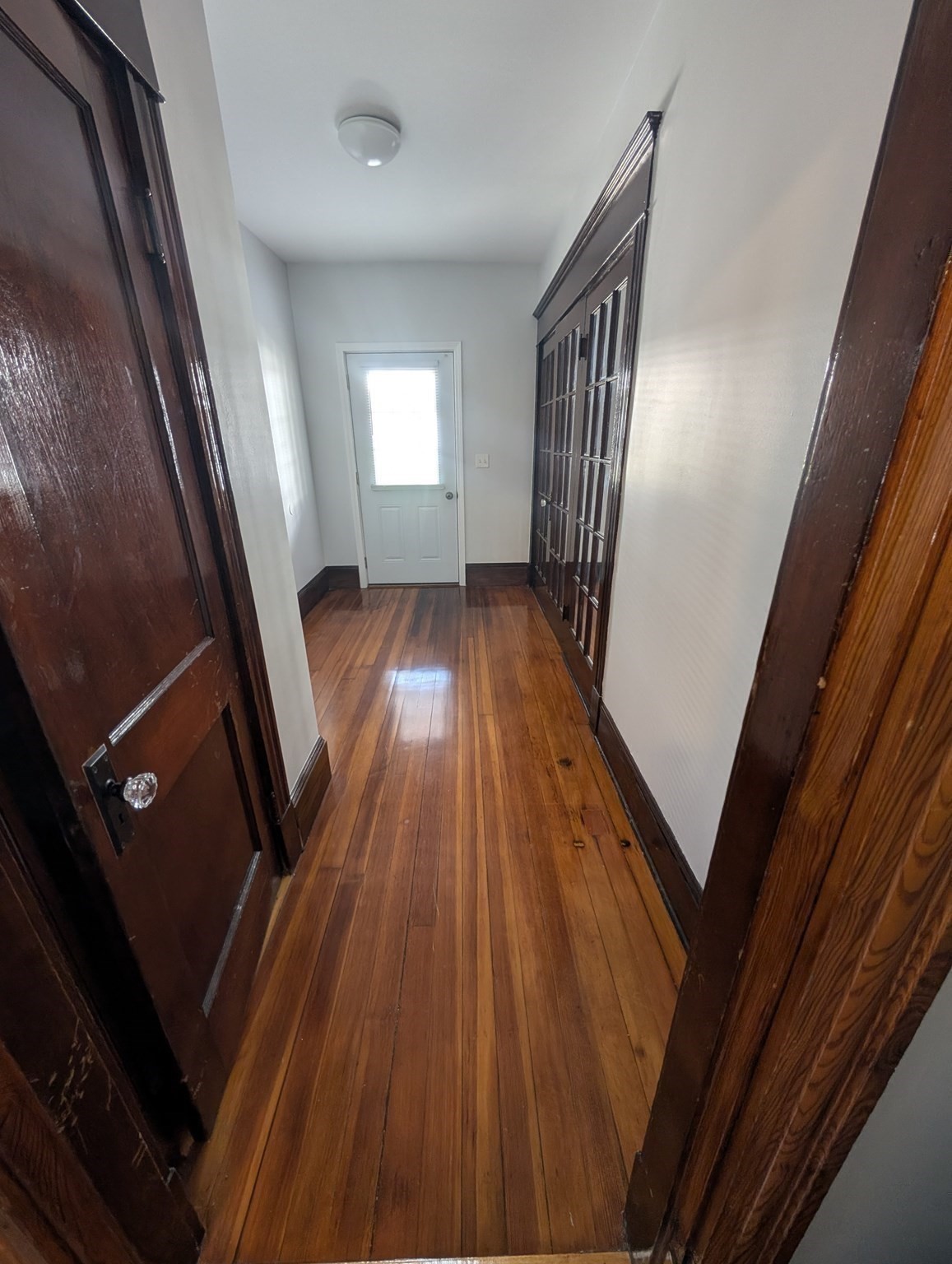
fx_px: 439
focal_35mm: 12
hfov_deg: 94.7
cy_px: 632
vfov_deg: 110.4
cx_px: 476
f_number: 1.7
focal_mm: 2.02
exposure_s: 1/40
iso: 121
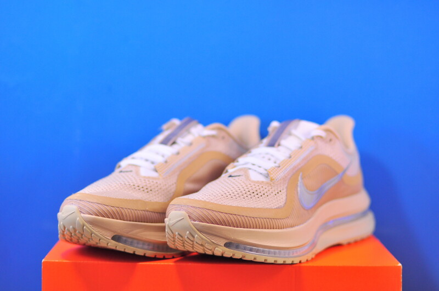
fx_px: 913
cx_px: 220
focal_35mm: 75
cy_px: 146
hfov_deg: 27.0
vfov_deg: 18.1
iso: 250
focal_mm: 50
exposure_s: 1/320
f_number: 2
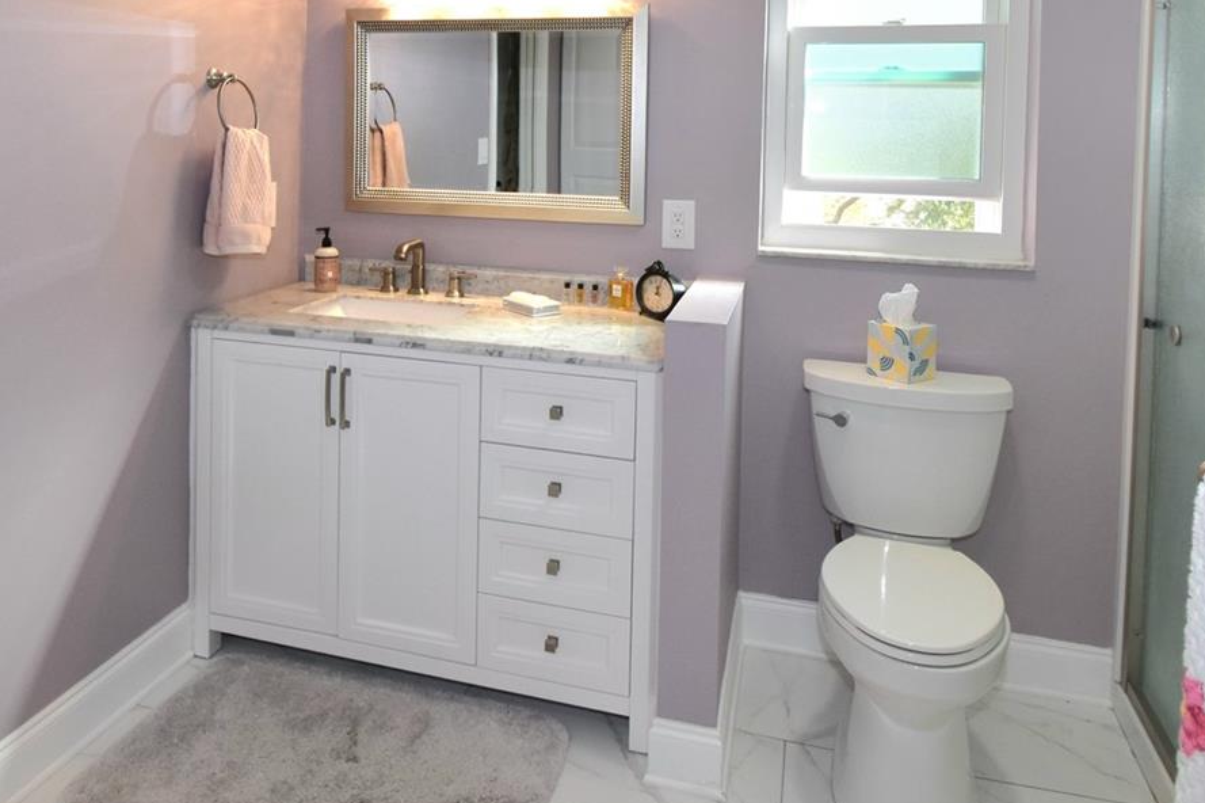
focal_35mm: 27
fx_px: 903
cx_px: 520
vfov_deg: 45.4
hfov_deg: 67.1
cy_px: 157
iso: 400
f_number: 5.6
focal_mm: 10
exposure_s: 1/125
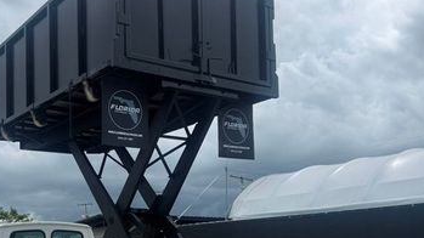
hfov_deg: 42.0
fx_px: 539
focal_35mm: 48
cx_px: 125
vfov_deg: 24.6
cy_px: 185
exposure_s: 1/7353
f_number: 1.78
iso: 80
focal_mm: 6.76
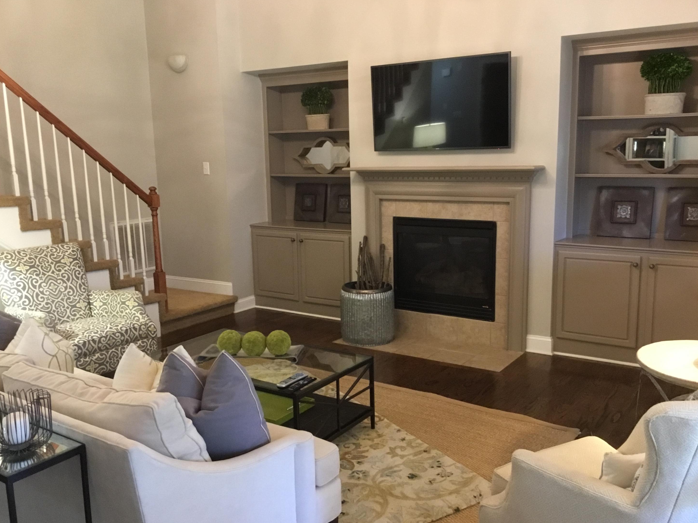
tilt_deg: -11.7
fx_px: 645
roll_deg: +0.2
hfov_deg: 56.8
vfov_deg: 44.2
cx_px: 354
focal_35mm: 32
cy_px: 267
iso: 200
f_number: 2.4
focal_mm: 3.3
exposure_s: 1/15
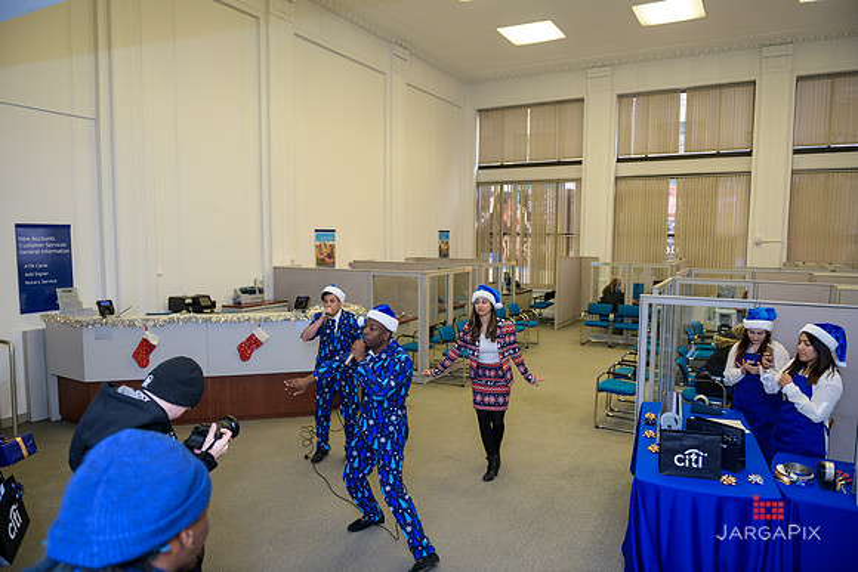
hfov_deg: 73.7
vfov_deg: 53.2
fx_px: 572
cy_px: 286
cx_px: 429
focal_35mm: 24
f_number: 3.2
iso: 400
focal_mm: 24
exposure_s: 1/125
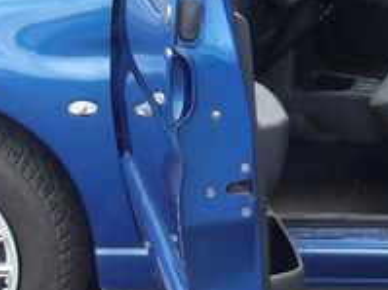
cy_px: -39
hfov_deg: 13.4
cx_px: 569
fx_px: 1557
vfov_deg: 10.5
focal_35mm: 139
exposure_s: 1/254
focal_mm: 4.9
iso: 100
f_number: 3
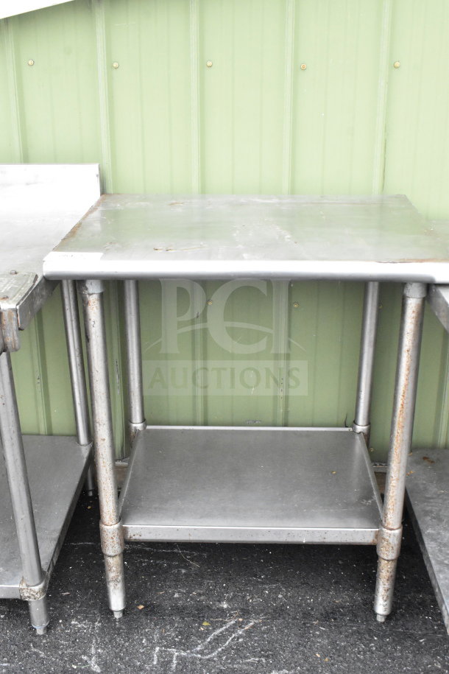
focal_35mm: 39
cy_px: 337
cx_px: 224
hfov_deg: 34.2
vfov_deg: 49.6
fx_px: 730
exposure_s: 1/640
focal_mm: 26
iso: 6400
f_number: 13
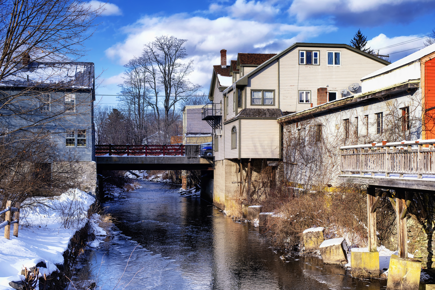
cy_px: 145
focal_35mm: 50
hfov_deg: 39.6
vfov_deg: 27.0
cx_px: 218
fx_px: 604
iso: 100
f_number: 4.5
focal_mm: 50
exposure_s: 1/1000
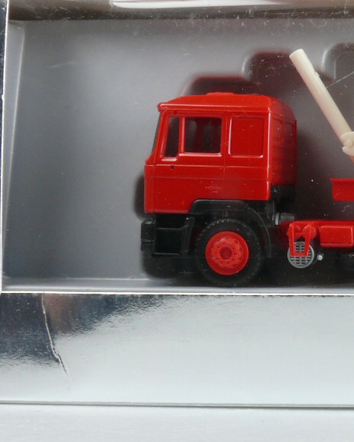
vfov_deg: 20.4
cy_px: 202
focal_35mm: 94
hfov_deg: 14.9
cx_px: 565
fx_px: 1231
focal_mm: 7.4
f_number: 10
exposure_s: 1/6
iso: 100
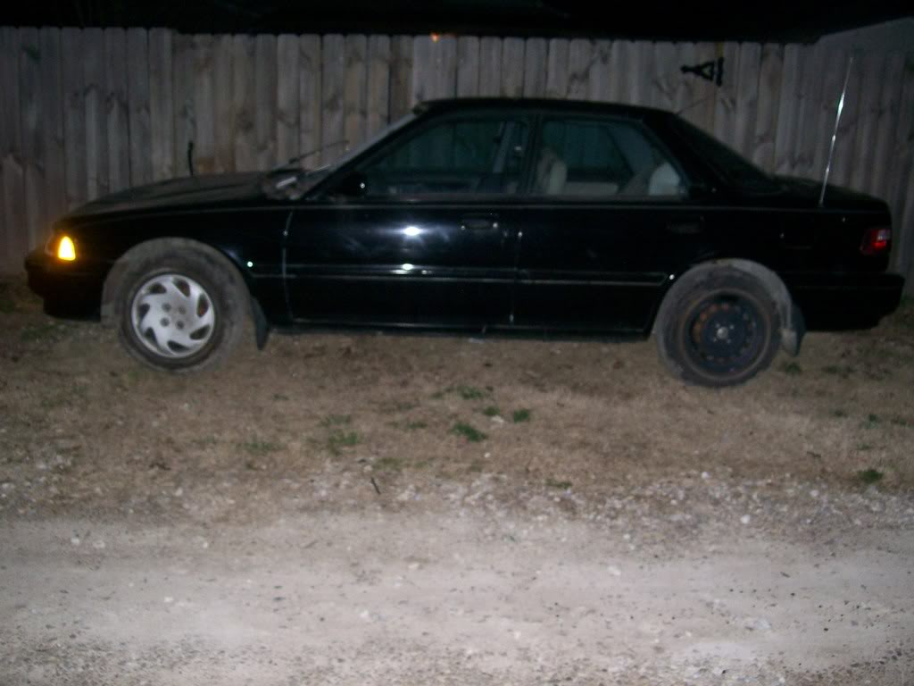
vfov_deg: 39.7
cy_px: 343
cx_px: 457
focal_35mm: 36
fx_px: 951
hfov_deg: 51.4
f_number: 2.7
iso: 140
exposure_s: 1/64
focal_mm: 6
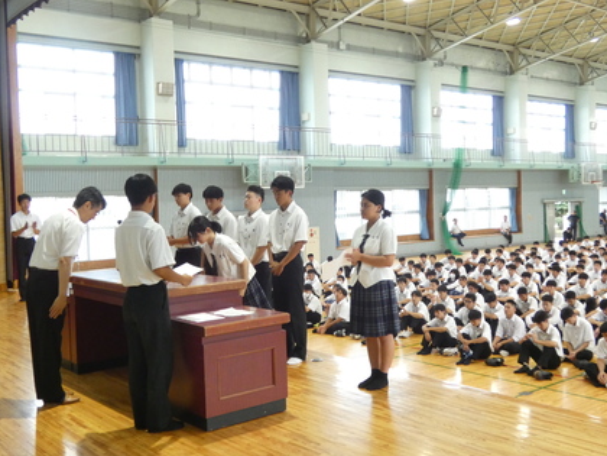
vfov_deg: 36.0
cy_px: 219
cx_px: 308
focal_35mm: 40
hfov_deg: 46.8
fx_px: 701
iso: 500
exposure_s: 1/80
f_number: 3.4
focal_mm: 6.2
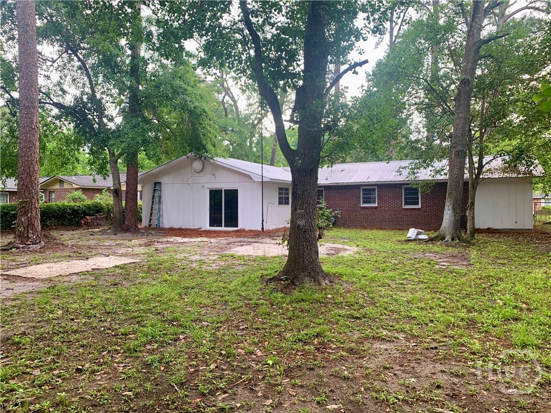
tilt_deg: +0.3
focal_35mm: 26
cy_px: 206
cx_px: 276
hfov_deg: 67.3
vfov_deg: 53.1
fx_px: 414
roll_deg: +0.8
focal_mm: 4.25
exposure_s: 1/121
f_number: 1.8
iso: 25
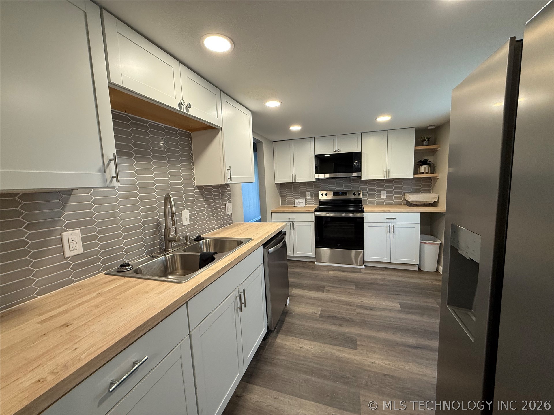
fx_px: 224
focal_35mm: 14
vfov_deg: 85.7
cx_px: 277
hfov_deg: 102.1
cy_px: 208
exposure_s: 1/120
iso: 200
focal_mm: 2.22
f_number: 2.2
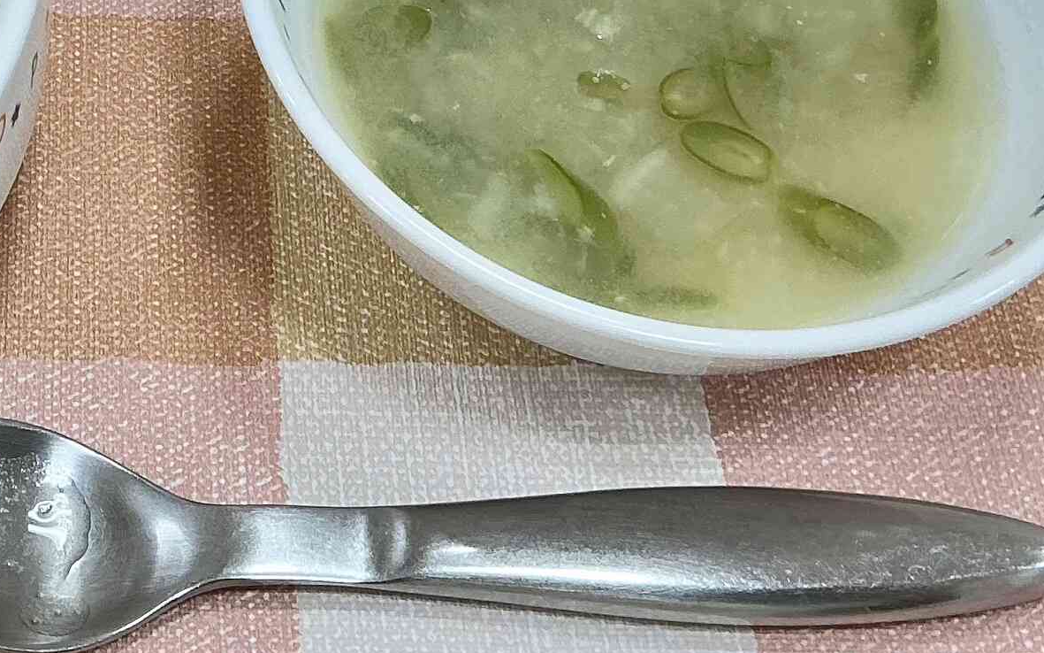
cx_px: 69
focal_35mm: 84
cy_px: -77
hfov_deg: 23.8
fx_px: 2390
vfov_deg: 15.1
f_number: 1.8
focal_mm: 3
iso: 64
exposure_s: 1/120
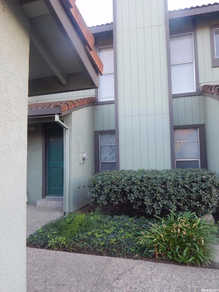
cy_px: 146
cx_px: 110
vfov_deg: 69.4
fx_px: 211
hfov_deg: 54.9
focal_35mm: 25
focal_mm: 4.5
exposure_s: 1/50
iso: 125
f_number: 3.1
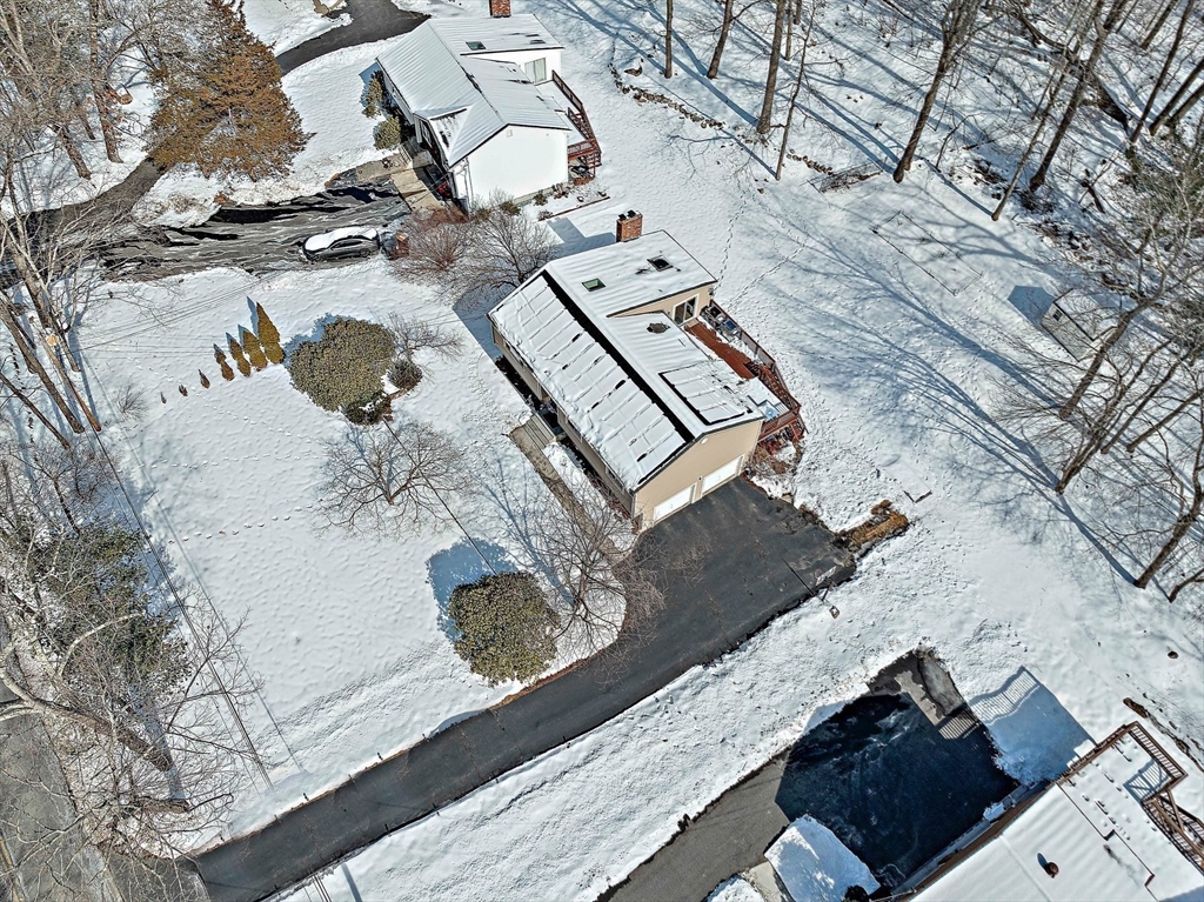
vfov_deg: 56.8
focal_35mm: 24
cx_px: 602
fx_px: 834
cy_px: 451
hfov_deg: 71.6
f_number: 2.8
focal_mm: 12.29
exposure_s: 1/1600
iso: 100
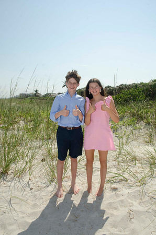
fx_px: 176
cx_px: 78
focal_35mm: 27
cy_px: 118
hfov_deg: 47.7
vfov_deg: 67.5
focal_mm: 18
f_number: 9
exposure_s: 1/250
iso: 100
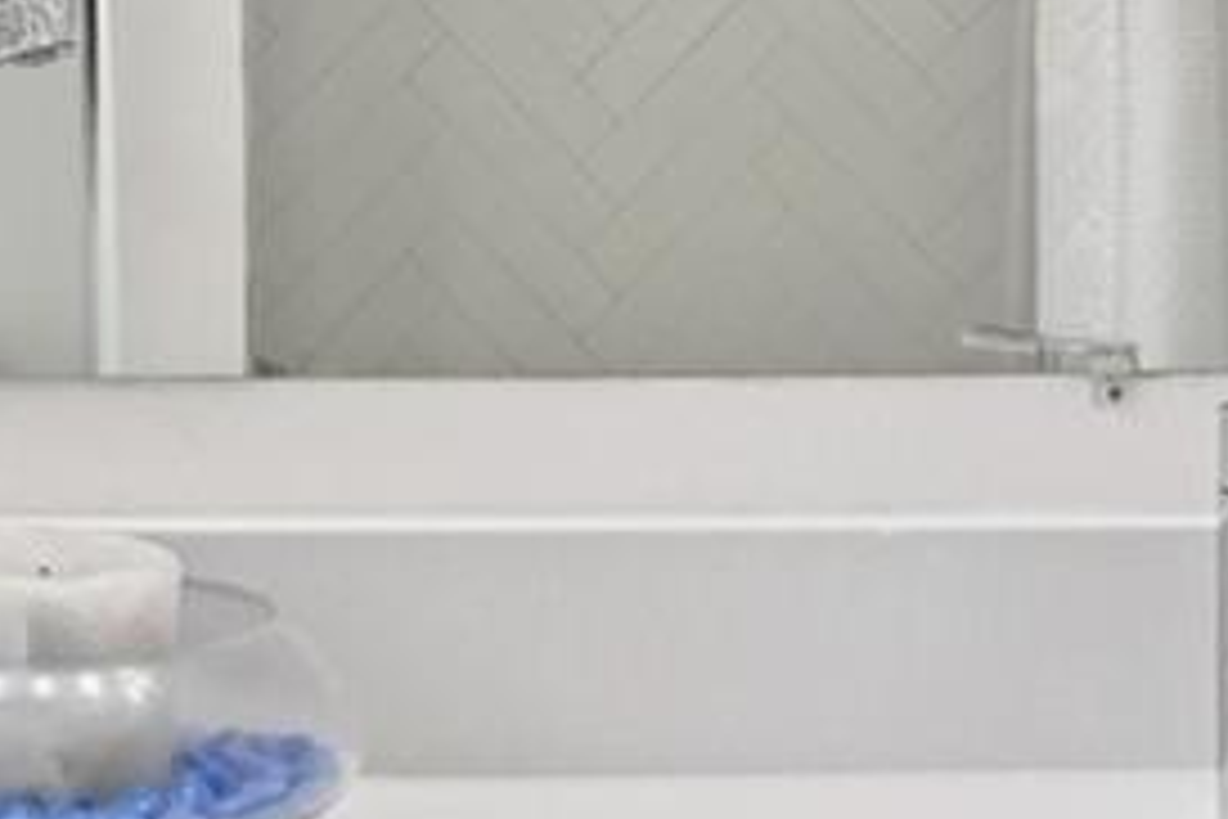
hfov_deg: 22.3
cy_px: 18
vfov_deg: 15.3
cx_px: 27
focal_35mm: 88
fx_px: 3002
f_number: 8
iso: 400
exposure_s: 1/50
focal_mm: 10
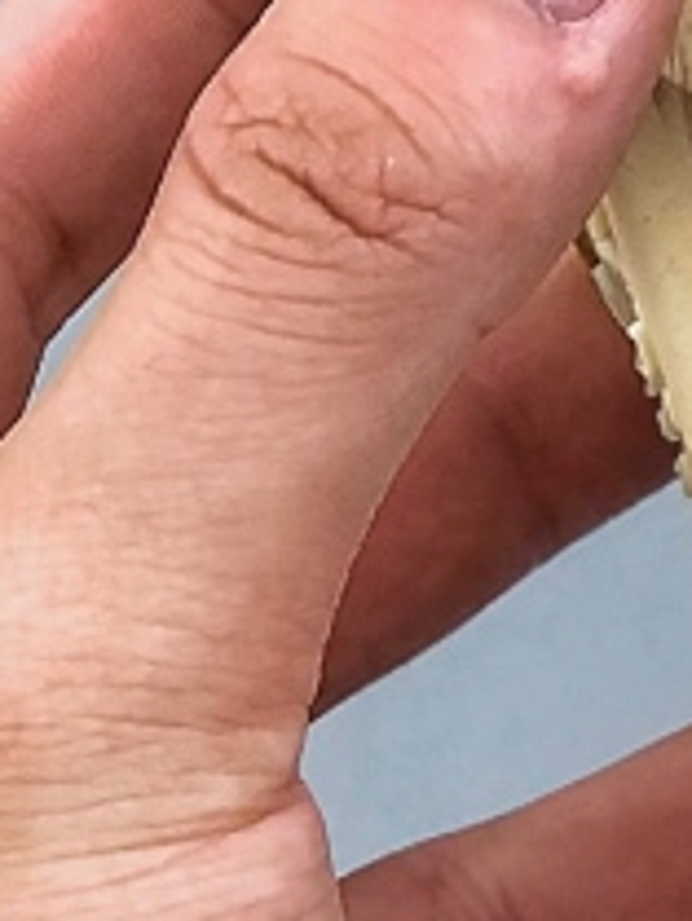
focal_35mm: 393
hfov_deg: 3.7
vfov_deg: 5.0
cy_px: 286
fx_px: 10464
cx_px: 1472
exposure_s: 1/33
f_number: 2.8
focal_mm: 6.6
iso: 20
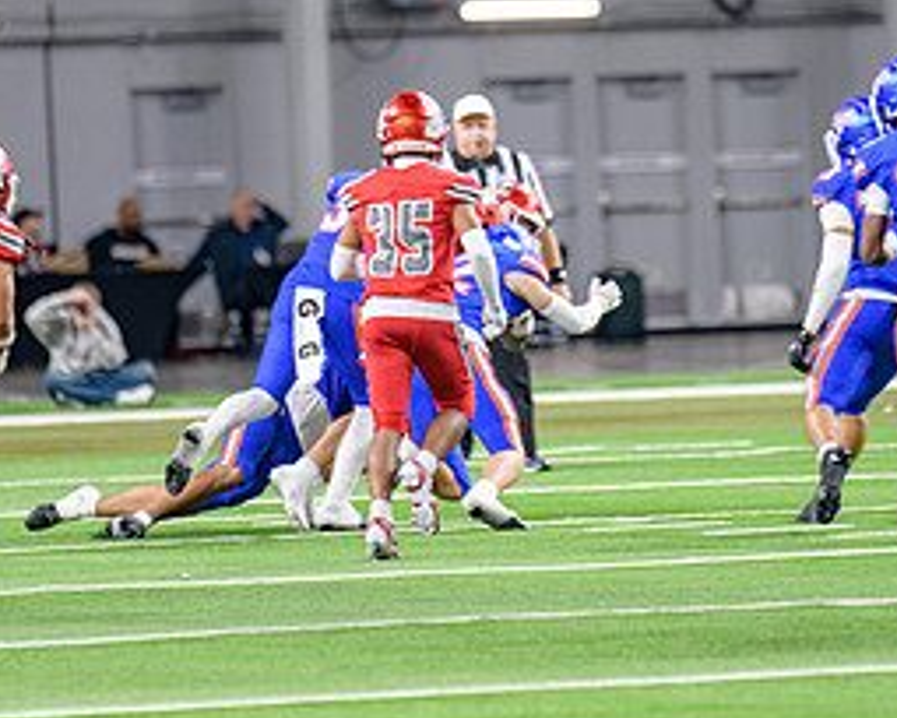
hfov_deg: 3.8
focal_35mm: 513
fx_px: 13619
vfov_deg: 3.0
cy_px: 223
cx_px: 454
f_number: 2.8
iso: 1000
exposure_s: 1/400
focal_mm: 240
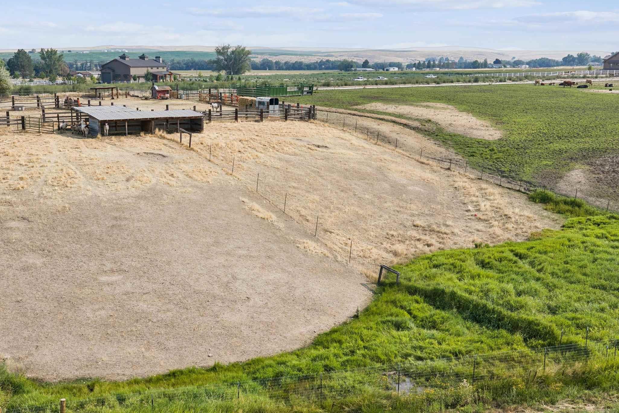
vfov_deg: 31.9
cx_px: 271
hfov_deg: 46.3
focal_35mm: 42
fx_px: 722
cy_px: 225
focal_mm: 14.4
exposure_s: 1/120
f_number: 2.8
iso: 100
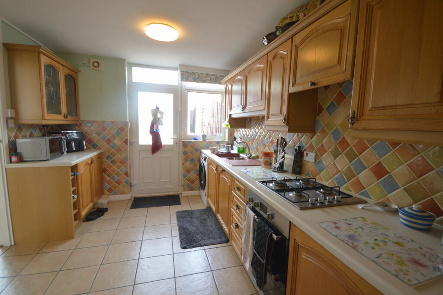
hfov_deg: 100.4
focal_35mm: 15
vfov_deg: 77.2
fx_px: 184
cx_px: 222
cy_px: 148
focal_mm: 10
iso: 560
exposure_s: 1/60
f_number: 4
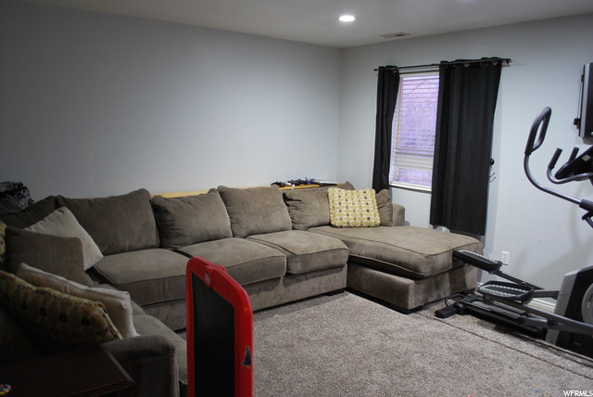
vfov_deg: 48.0
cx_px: 296
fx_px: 445
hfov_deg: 67.3
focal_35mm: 27
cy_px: 198
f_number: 3.8
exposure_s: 1/13
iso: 400
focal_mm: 18
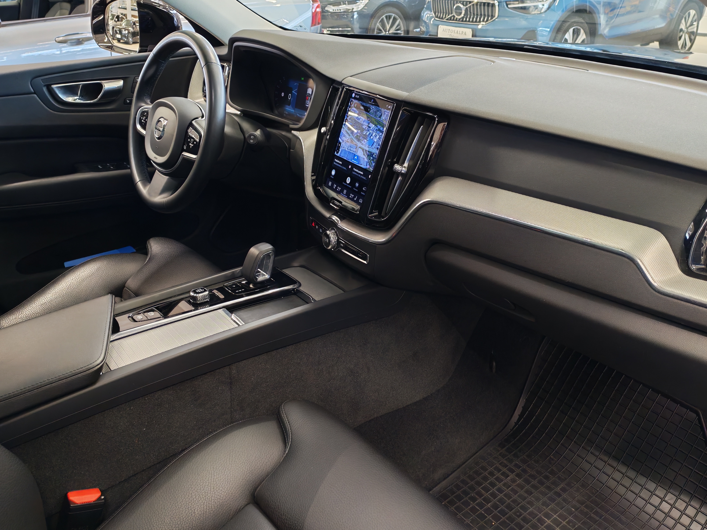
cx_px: 354
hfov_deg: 58.4
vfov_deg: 45.4
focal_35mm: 31
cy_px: 265
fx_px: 633
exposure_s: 1/50
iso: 847
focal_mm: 6.12
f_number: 1.9
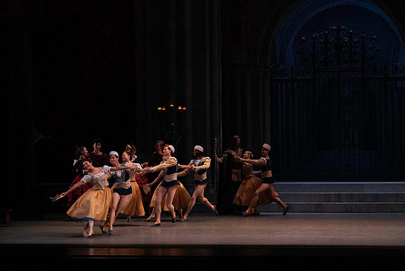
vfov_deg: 11.7
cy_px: 136
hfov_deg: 17.5
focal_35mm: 117
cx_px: 202
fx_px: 1316
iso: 12800
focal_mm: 117
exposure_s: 1/400
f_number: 7.1
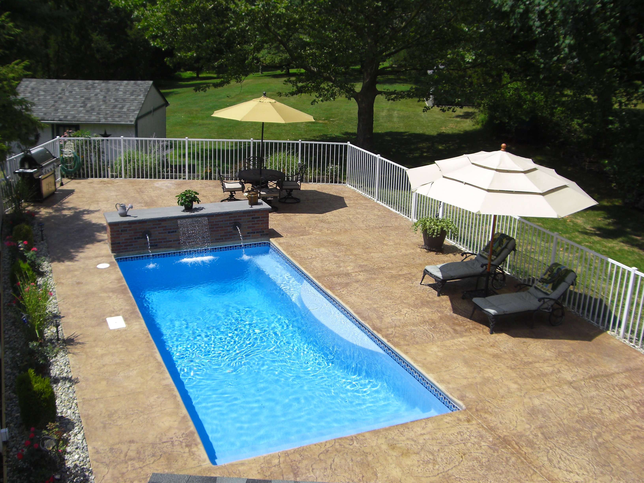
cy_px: 242
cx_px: 322
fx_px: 707
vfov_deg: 37.7
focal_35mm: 38
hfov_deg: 49.0
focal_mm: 6.2
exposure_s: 1/200
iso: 64
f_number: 8
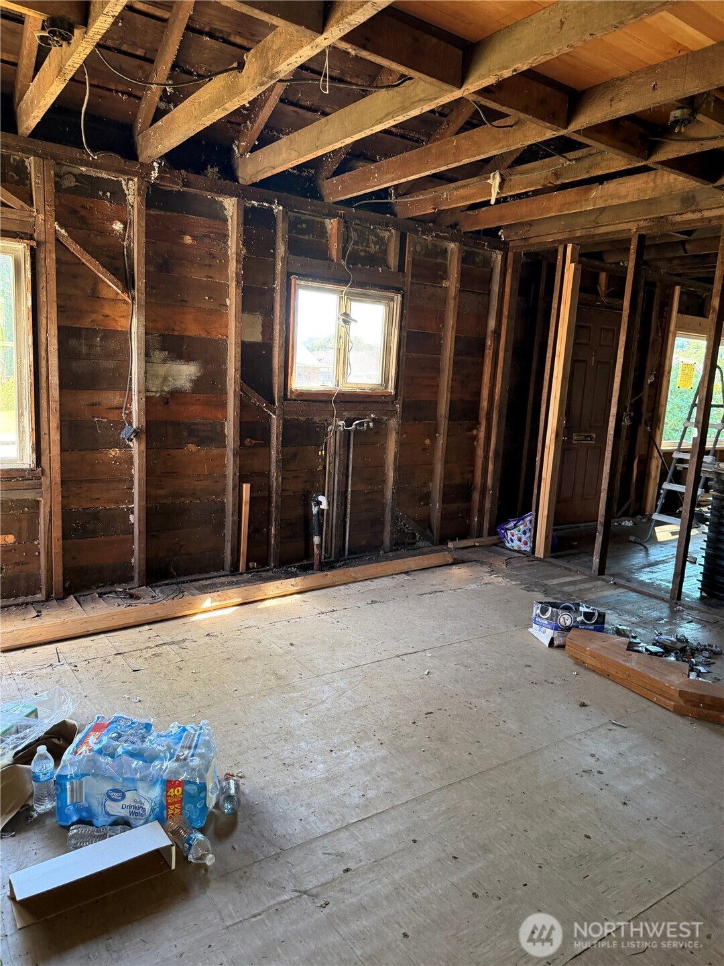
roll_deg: -2.8
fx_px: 669
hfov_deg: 56.8
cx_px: 362
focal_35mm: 24
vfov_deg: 71.6
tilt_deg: -9.0
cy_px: 483
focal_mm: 6.76
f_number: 1.78
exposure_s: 1/60
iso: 250
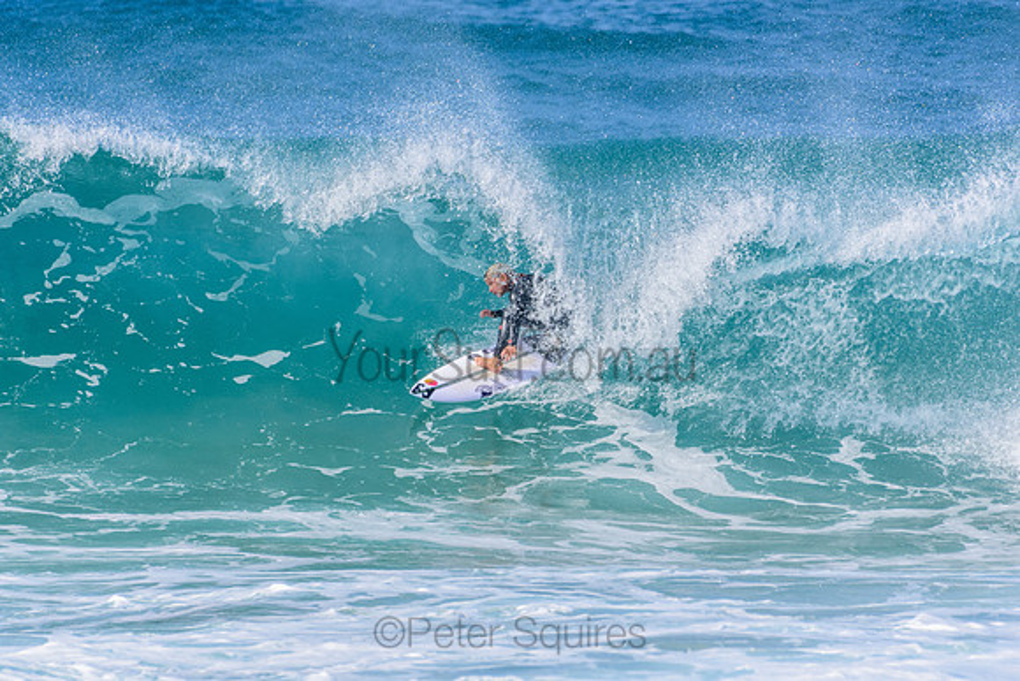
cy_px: 340
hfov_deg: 2.7
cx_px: 510
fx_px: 21254
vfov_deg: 1.8
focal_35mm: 750
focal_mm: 500
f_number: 5.6
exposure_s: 1/2000
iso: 360
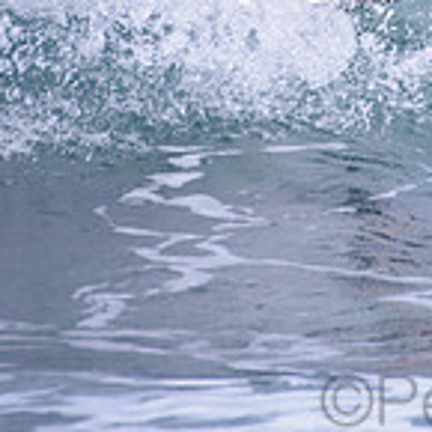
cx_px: 551
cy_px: -94
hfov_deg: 0.8
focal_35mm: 2089
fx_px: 29495
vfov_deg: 0.8
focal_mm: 500
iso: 140
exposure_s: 1/2000
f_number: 5.6
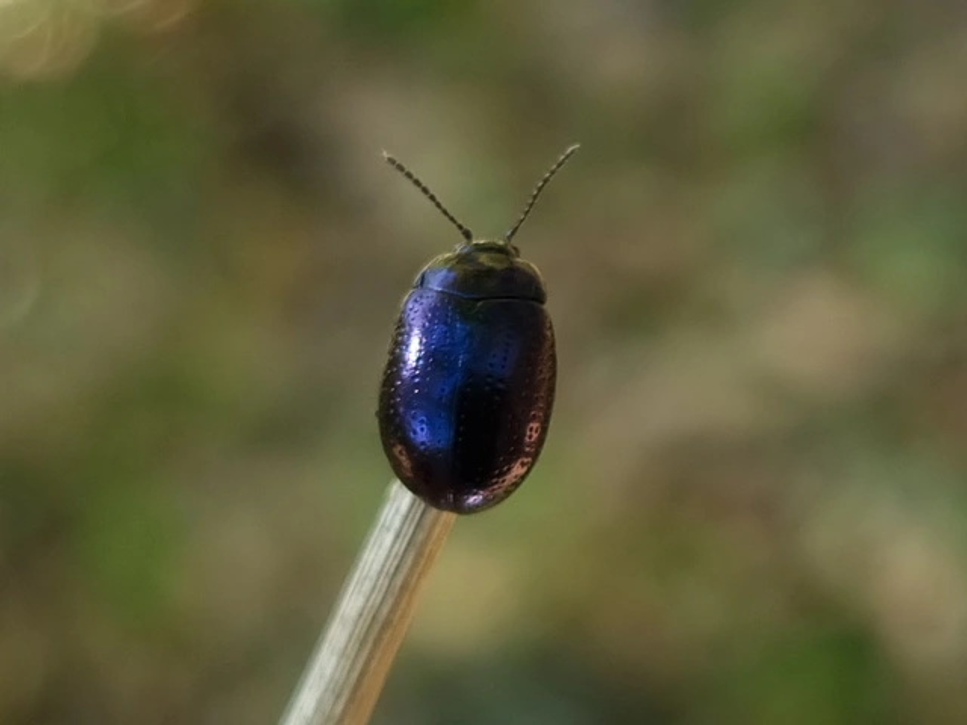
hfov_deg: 67.3
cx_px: 484
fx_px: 726
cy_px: 362
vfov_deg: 53.1
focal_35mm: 26
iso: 64
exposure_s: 1/100
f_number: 1.8
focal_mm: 5.4
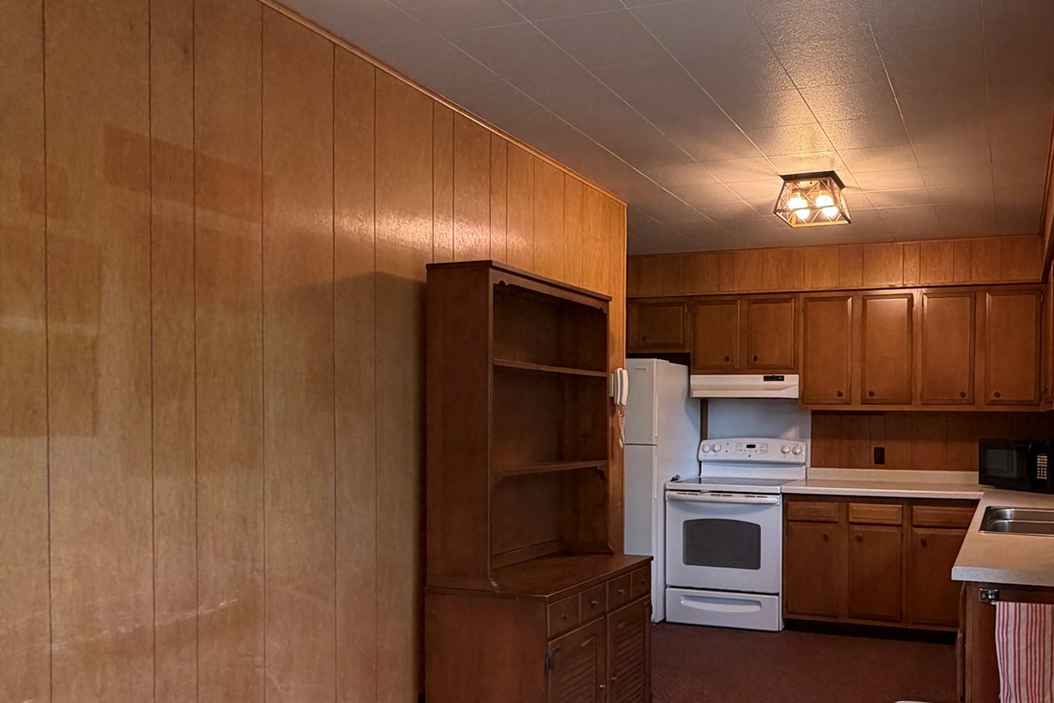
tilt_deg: -1.5
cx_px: 792
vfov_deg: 47.5
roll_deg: -0.4
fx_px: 790
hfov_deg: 63.4
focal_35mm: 27
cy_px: 434
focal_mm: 2.22
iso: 200
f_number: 2.2
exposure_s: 1/60
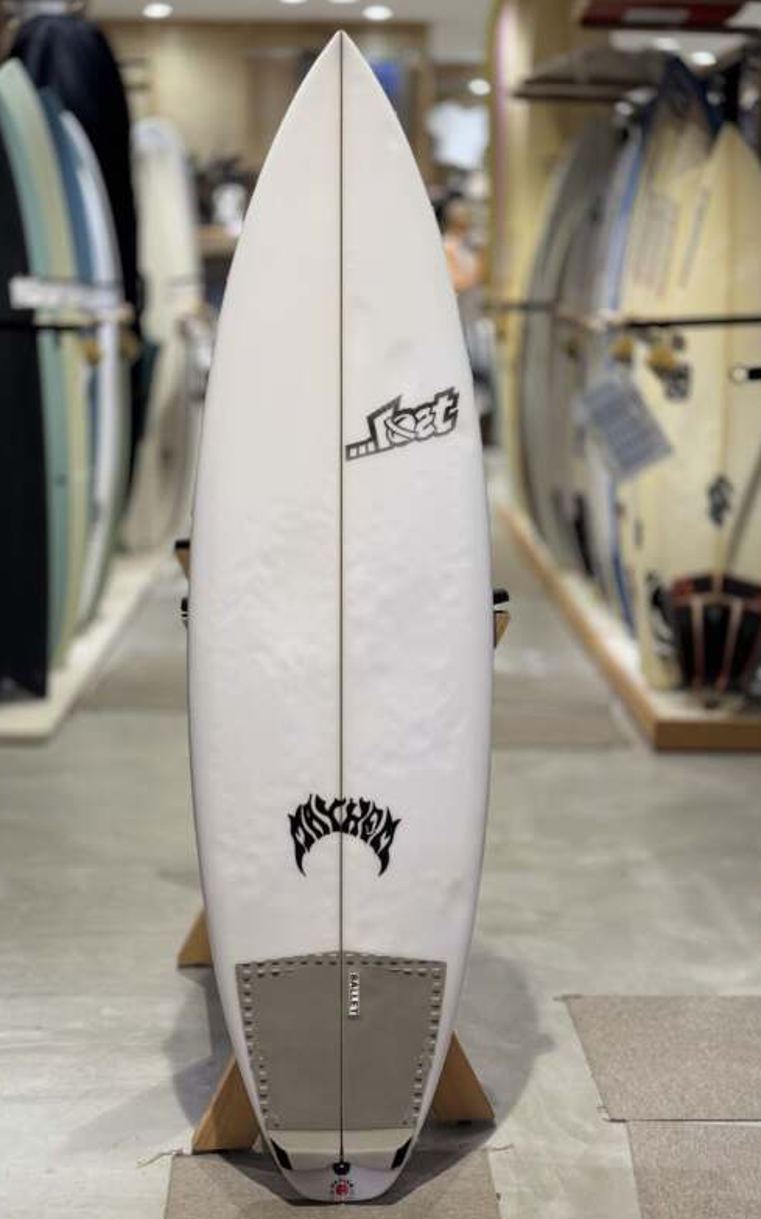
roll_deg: -0.5
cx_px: 353
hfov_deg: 24.9
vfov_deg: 38.9
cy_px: 620
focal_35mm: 52
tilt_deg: -10.8
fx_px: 1726
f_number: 1.78
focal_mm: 6.76
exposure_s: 1/100
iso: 64
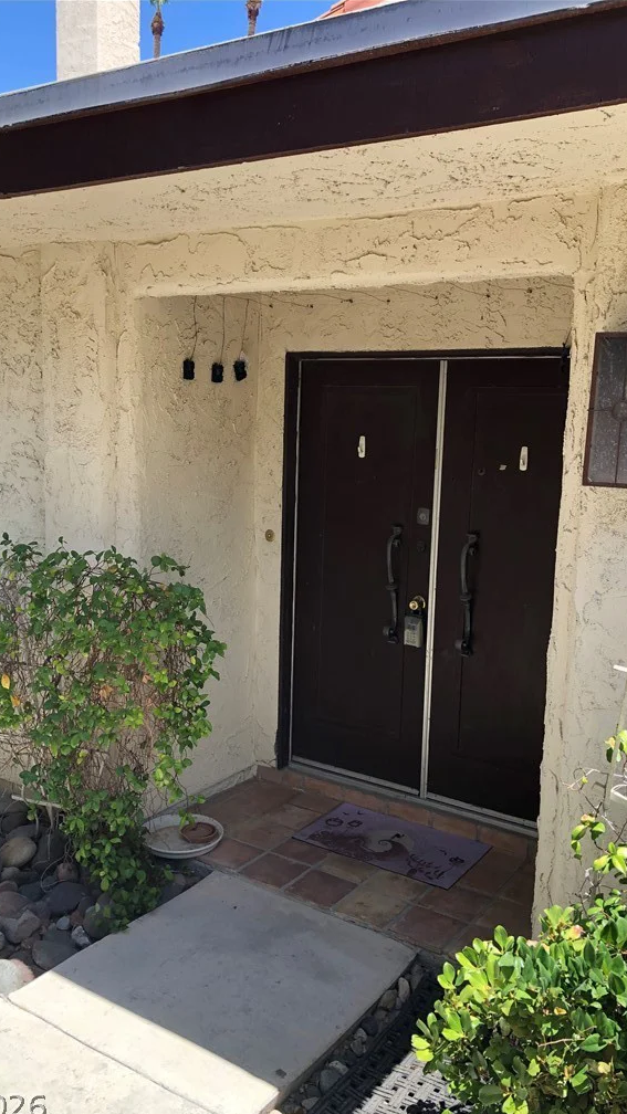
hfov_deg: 37.8
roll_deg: -2.1
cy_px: 565
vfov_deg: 62.6
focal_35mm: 31
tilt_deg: -8.4
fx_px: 916
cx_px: 311
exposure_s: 1/390
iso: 20
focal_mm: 3.99
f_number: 1.8
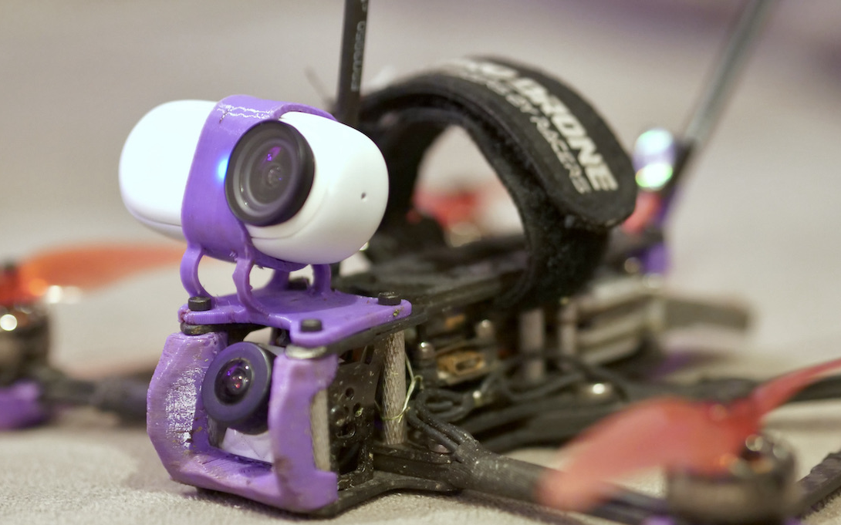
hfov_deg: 18.6
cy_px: 333
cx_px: 386
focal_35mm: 112
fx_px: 2567
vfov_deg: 11.7
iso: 1600
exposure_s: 1/40
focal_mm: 45
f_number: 1.8
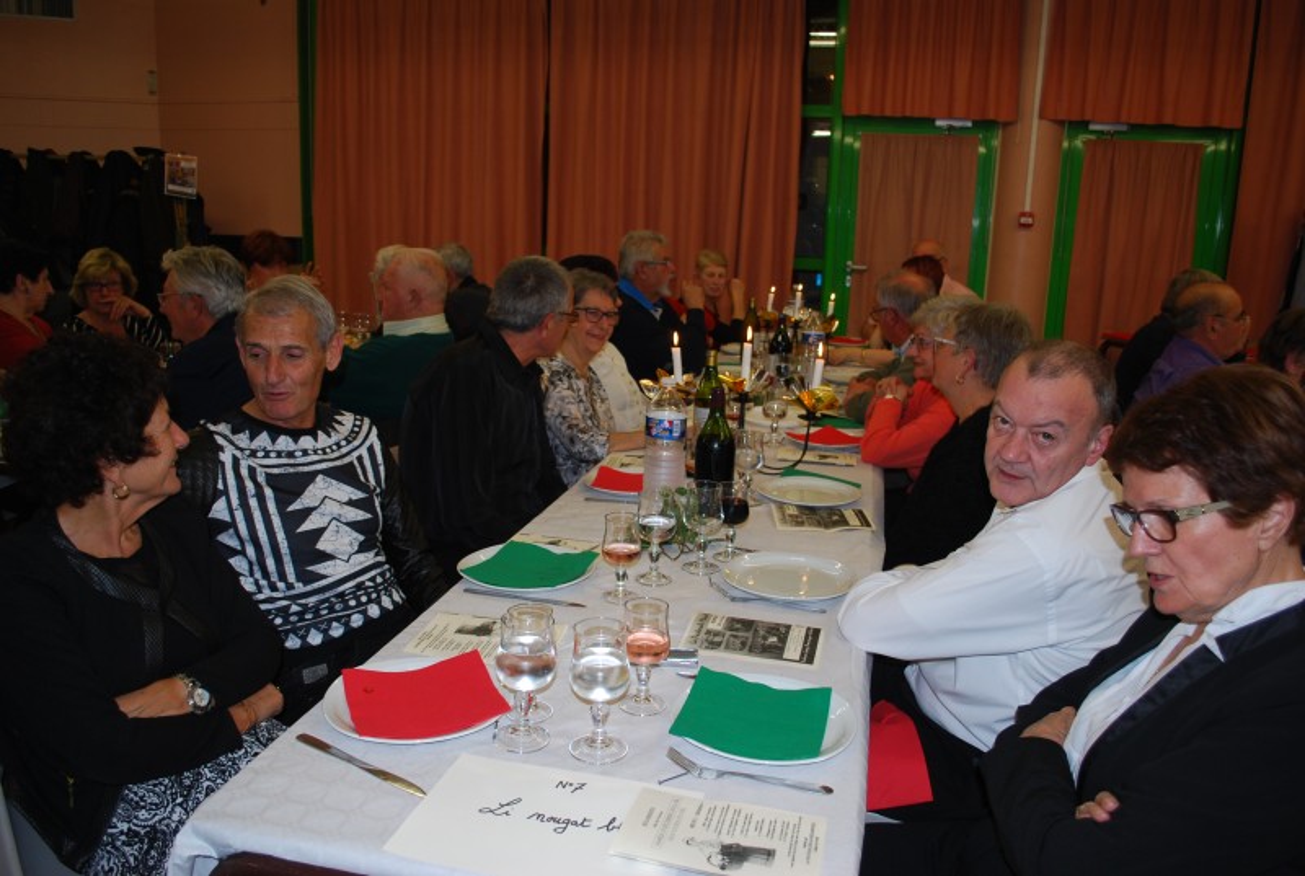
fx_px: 981
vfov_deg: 48.1
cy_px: 438
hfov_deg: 67.3
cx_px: 652
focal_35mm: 27
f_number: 3.5
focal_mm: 18
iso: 200
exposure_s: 1/60
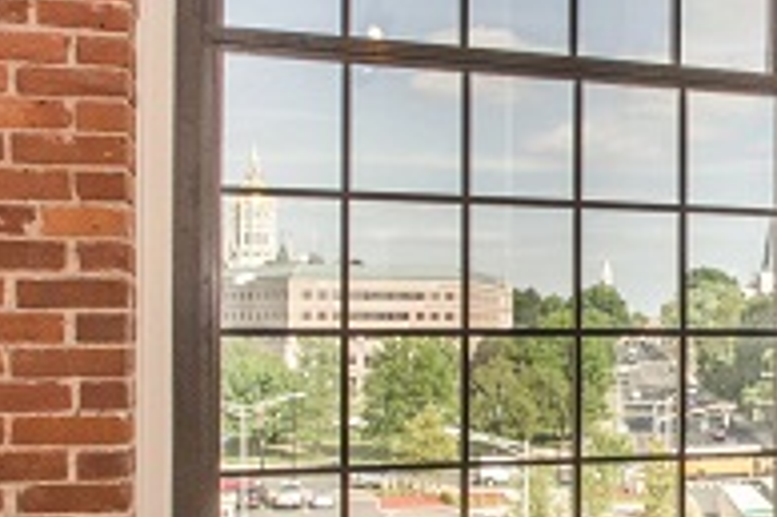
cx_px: 785
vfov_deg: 25.0
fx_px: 1164
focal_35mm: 54
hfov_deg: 33.6
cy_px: 303
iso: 400
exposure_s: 1/250
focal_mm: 14
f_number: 11
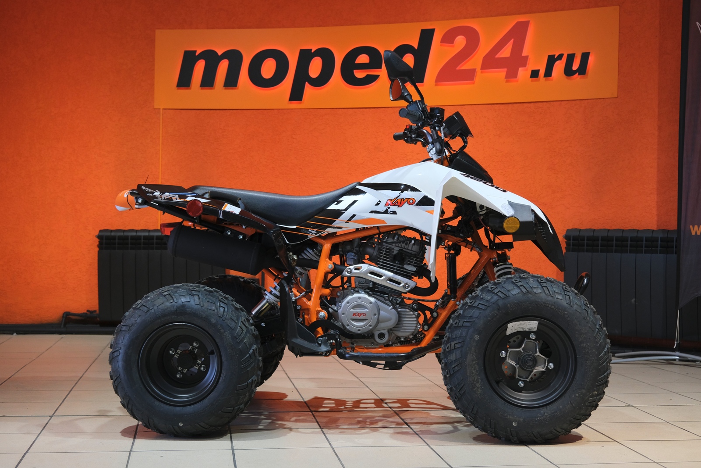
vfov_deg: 26.5
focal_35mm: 51
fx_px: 993
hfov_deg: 38.9
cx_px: 350
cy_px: 234
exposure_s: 1/100
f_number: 4
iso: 1250
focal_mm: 34.2
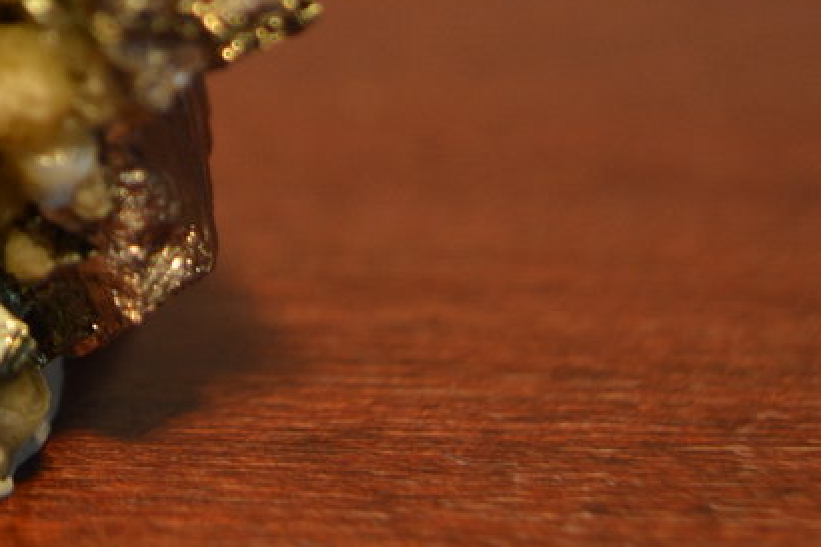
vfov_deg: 7.7
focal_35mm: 175
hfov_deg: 11.5
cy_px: -316
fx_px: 3991
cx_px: -202
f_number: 5
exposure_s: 1/100
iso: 400
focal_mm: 30
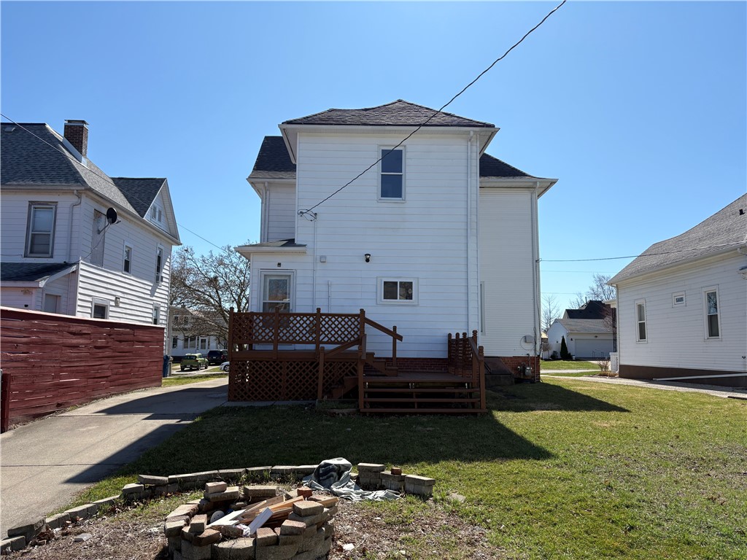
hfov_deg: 67.3
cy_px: 280
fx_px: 561
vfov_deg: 53.1
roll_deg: -0.5
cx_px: 374
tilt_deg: +7.9
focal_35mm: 26
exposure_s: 1/4329
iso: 50
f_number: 1.6
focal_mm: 5.96
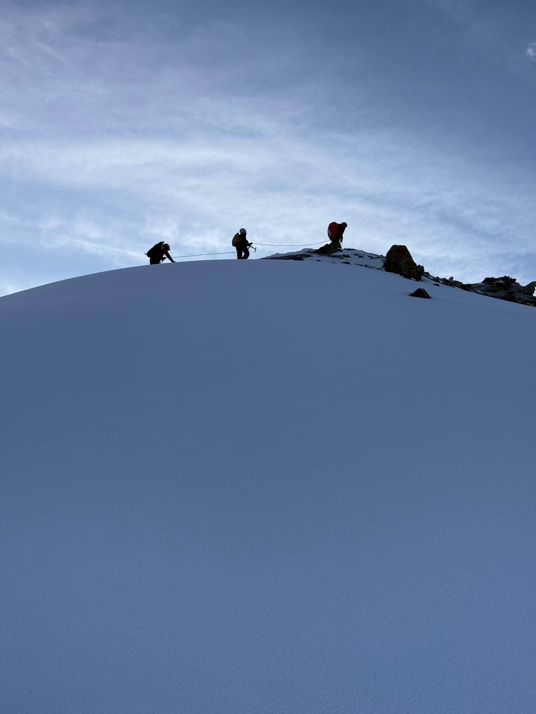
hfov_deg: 30.3
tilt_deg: +22.3
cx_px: 268
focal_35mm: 48
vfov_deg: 39.7
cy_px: 357
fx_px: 991
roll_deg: -3.7
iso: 64
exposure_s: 1/4587
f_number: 1.78
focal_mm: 6.76
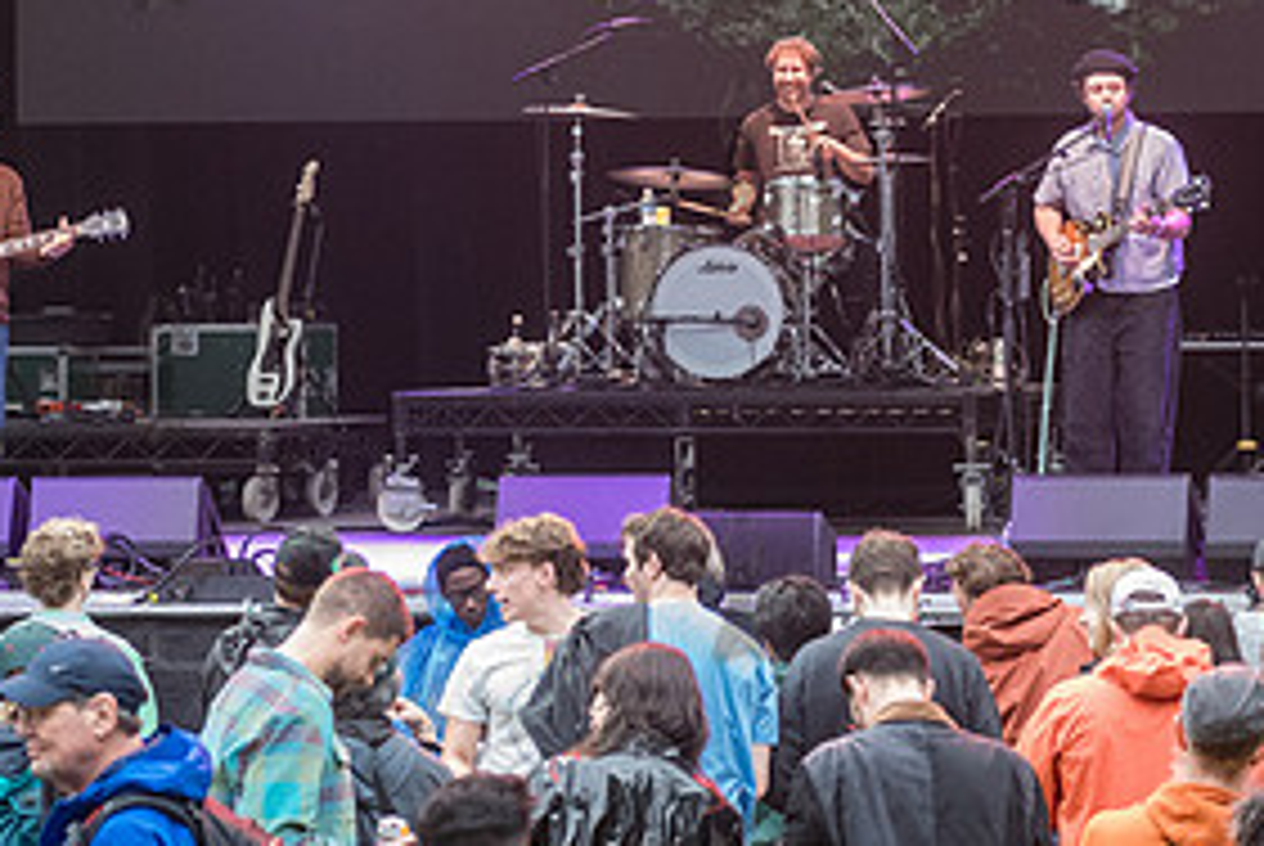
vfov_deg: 6.5
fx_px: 7416
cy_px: 236
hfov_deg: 9.7
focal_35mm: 211
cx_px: 686
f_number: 4.5
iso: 3200
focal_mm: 92
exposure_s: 1/320
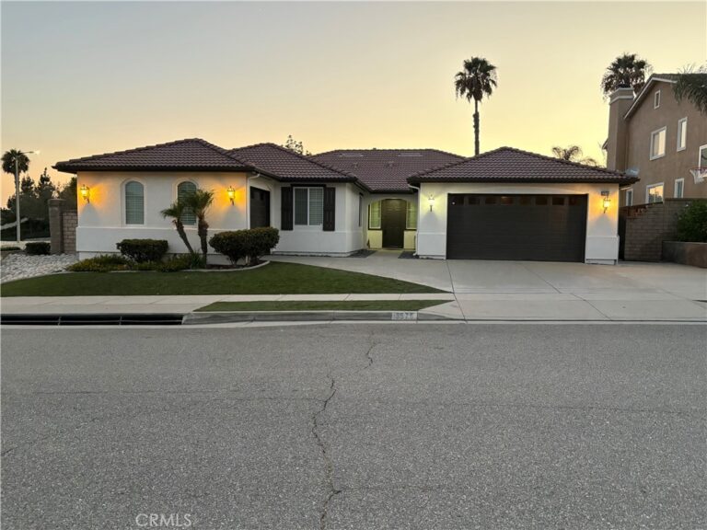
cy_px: 265
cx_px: 354
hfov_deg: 67.3
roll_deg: -1.7
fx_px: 531
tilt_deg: -2.4
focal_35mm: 26
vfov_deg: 53.1
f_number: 1.6
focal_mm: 5.96
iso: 320
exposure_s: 1/60
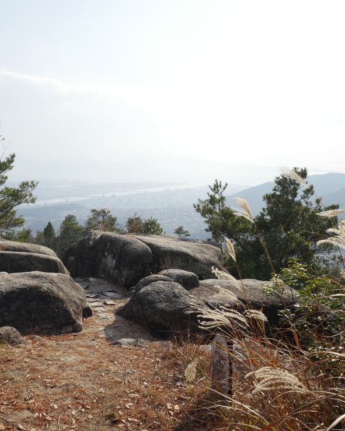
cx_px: 96
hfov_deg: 39.3
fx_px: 472
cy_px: 216
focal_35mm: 37
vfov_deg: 49.1
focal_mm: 14
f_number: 6.3
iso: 200
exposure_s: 1/500
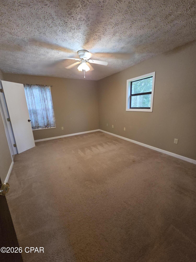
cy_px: 131
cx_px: 98
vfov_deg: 106.2
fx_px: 98
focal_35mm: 13
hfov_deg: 89.9
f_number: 2.2
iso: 1000
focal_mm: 2.2
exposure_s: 1/60
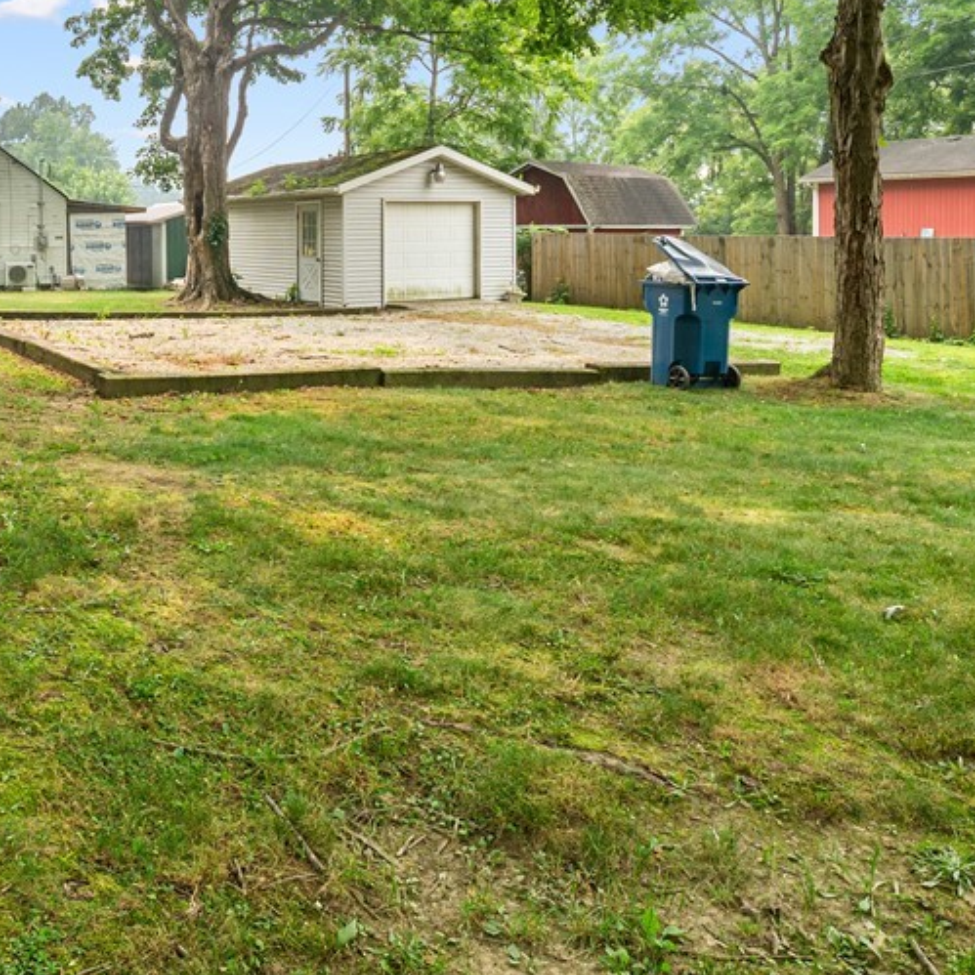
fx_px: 924
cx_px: 249
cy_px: 330
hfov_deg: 53.2
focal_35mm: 29
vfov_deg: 54.6
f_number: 4.5
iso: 200
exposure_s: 1/250
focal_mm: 8
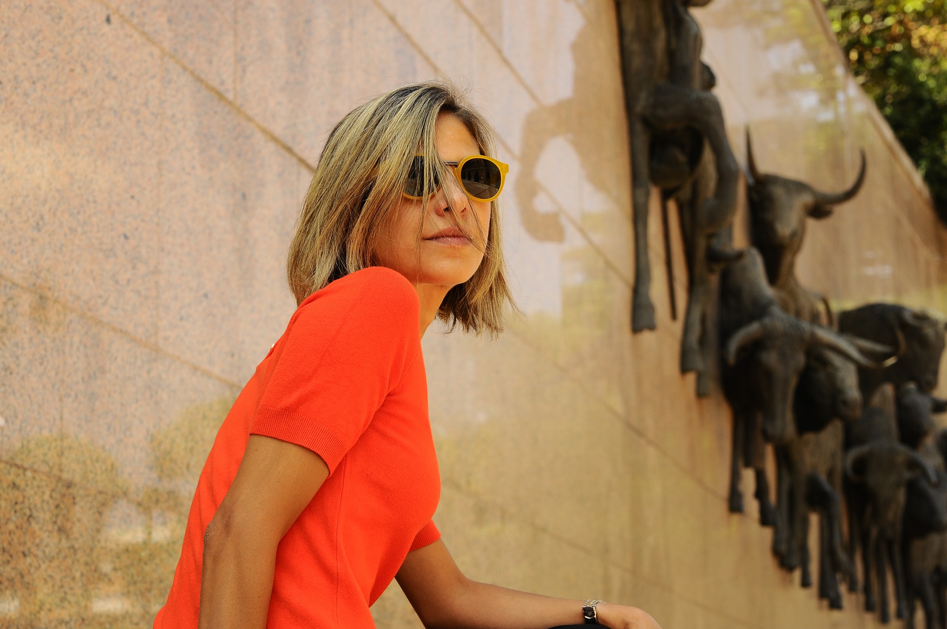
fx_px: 2167
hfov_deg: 24.6
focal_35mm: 82
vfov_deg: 16.5
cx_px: 474
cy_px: 314
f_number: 5.6
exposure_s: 1/320
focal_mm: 55
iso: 200
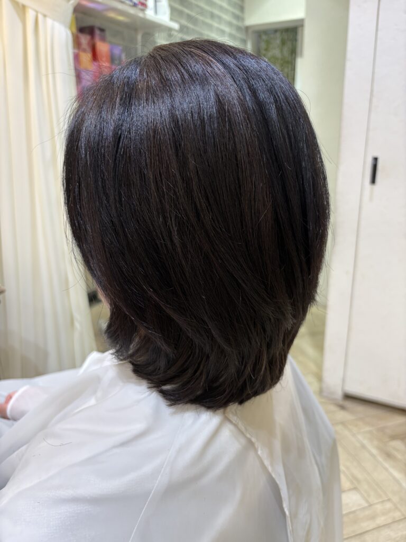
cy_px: 271
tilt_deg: -17.0
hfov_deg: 53.1
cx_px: 203
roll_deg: +0.5
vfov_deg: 67.3
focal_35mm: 26
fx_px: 407
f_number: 1.6
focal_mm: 5.96
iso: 125
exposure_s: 1/100
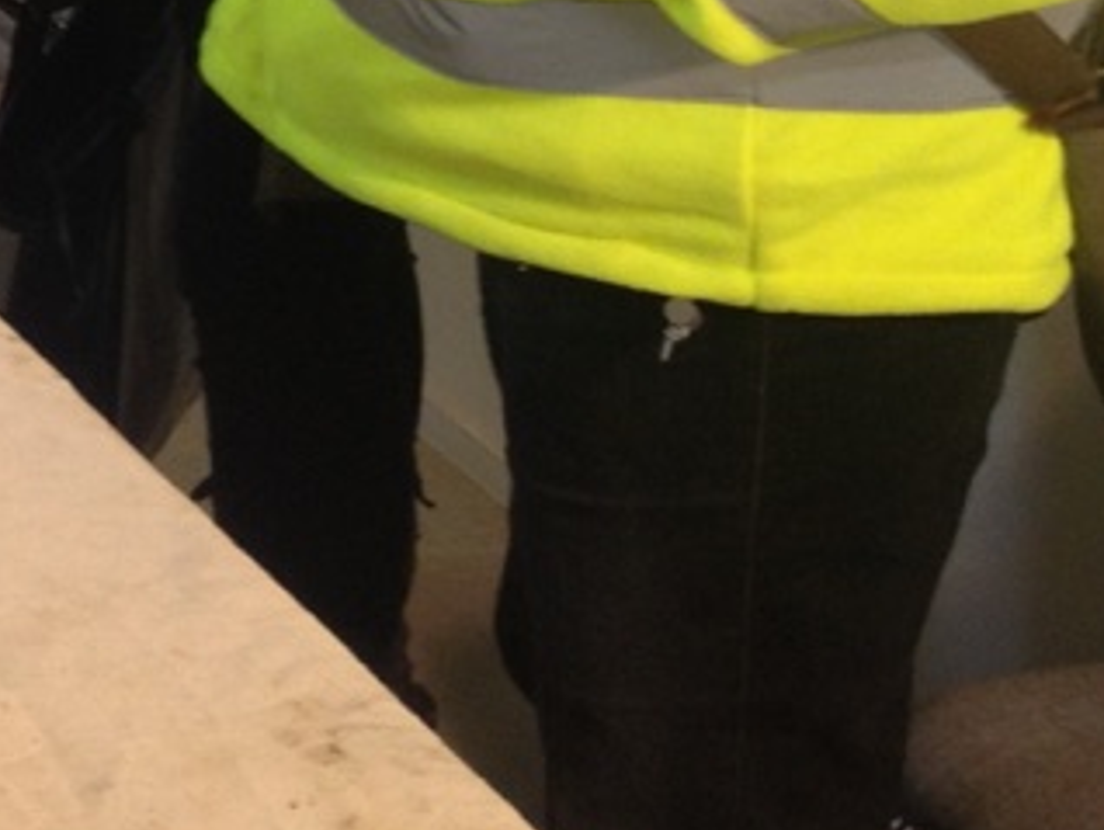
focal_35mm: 154
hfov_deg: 11.7
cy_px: -698
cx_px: -972
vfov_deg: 9.2
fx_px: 4915
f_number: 2.4
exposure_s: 1/24
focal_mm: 4.28
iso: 50
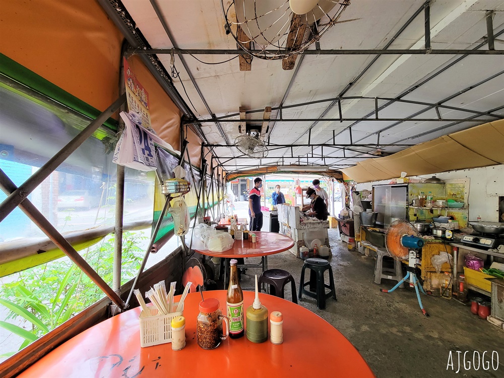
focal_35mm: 13
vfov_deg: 89.9
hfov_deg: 106.2
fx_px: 189
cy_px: 189
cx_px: 252
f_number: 2.2
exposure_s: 1/60
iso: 125
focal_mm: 2.2
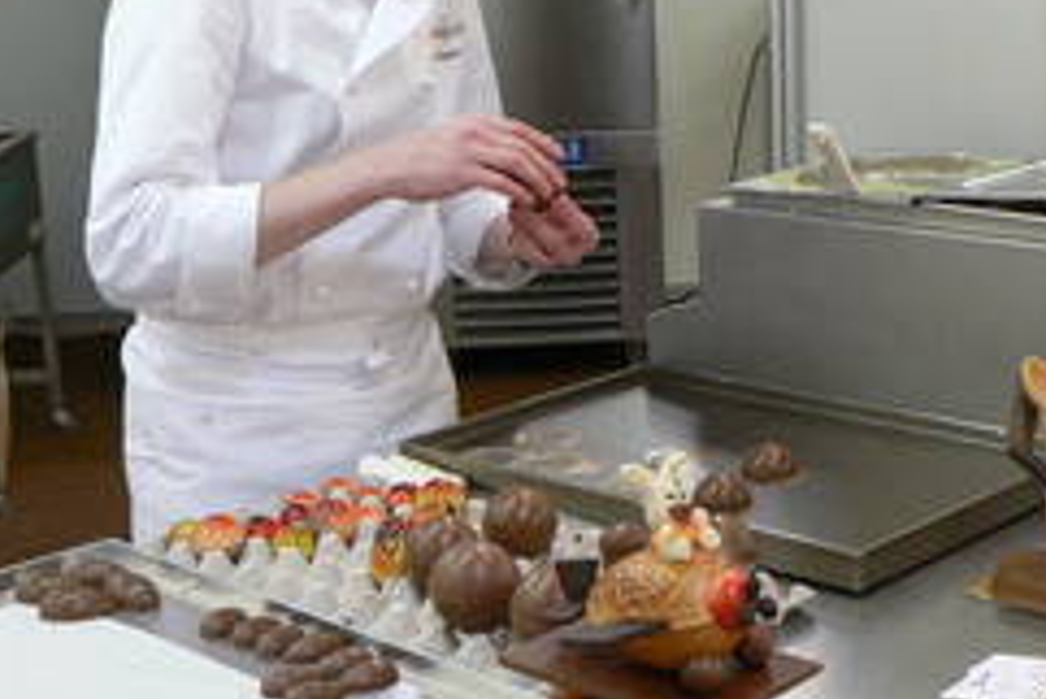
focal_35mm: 69
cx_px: 616
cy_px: 382
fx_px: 2006
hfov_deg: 29.2
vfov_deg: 19.8
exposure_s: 1/30
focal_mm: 6.6
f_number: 2.8
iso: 200
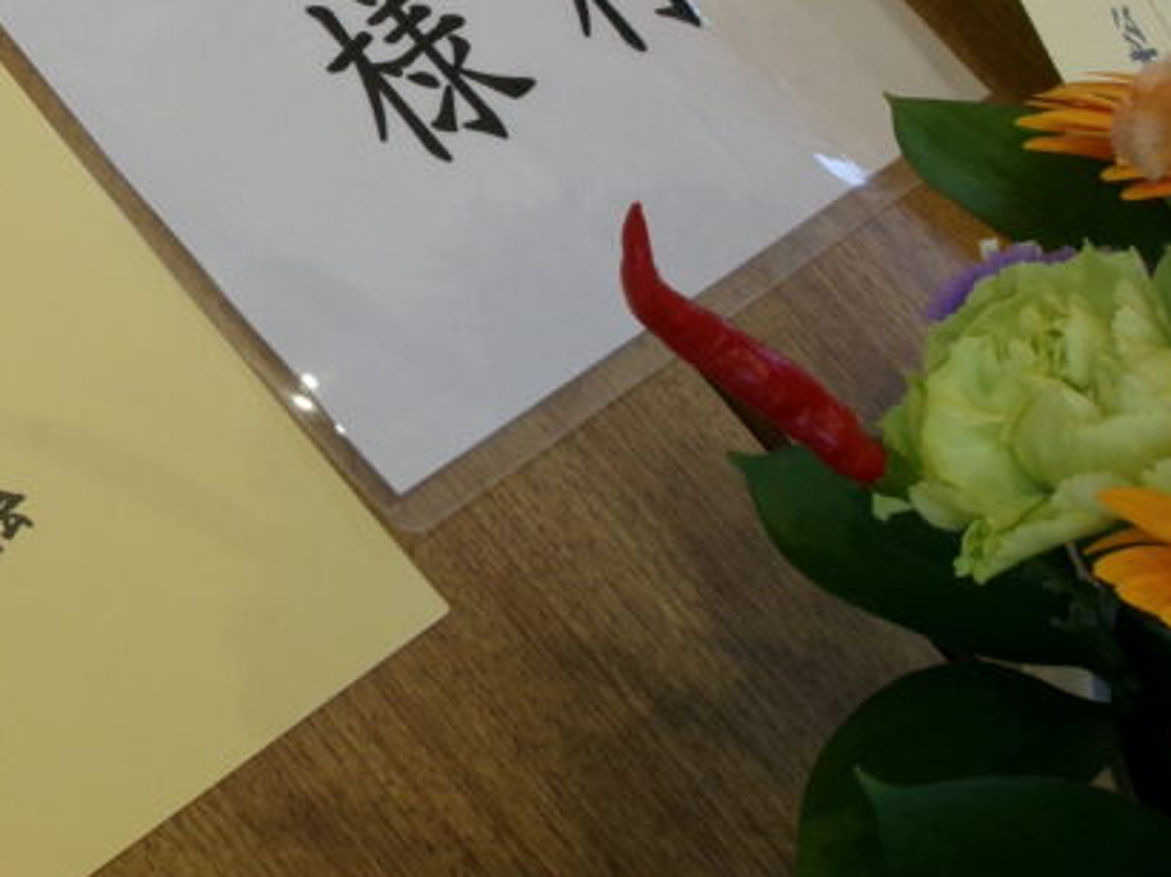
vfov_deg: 16.1
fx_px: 3043
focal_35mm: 90
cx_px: 14
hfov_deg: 21.1
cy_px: 17
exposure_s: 1/34
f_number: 4.5
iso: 109
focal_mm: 6.4
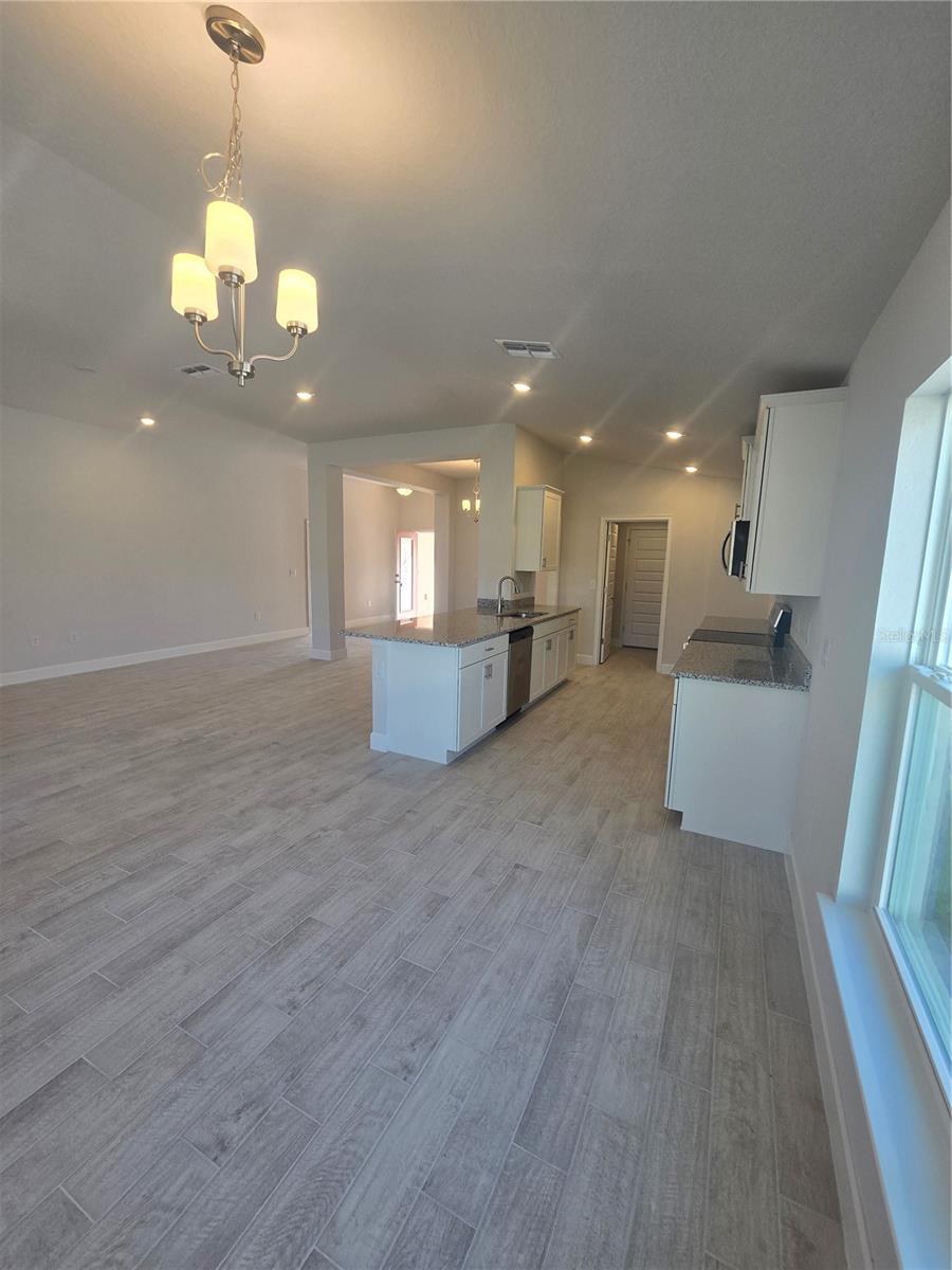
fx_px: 477
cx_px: 476
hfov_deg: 89.9
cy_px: 635
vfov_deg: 106.2
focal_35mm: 13
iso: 64
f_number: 2.2
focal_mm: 2.2
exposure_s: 1/120
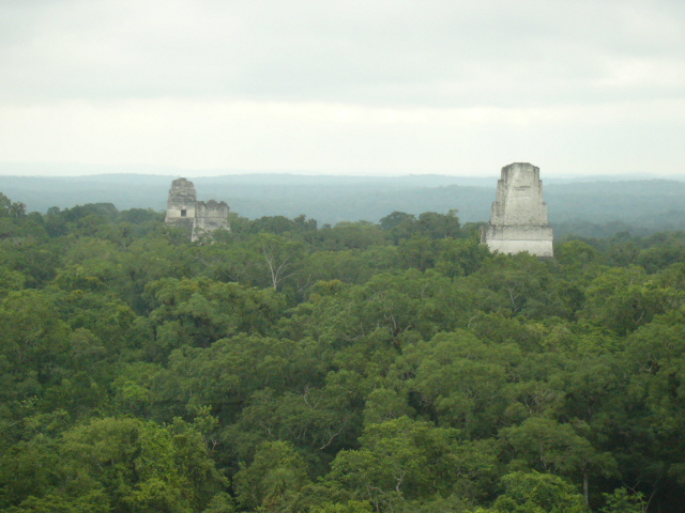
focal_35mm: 100
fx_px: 1979
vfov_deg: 14.8
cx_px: 342
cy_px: 256
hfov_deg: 19.6
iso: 200
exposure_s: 1/400
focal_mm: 16.6
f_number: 4.8
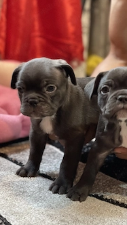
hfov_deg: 14.4
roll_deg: -2.5
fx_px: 502
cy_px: 122
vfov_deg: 25.3
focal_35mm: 84
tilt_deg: -13.2
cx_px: 77
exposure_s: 1/14
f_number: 2.2
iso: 400
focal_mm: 7.5
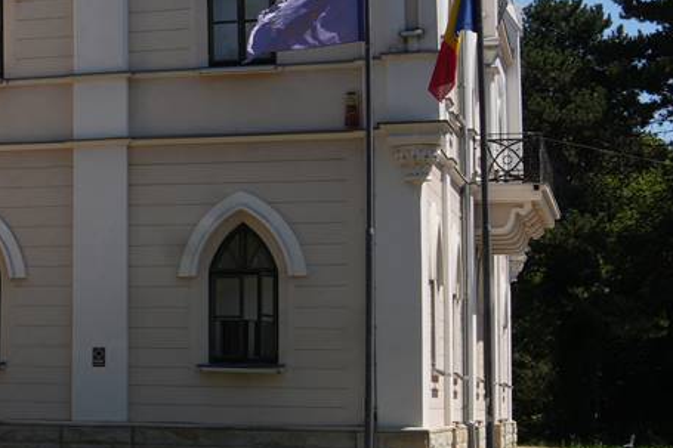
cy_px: 169
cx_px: -392
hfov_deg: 18.5
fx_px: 1775
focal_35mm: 95
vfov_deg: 14.4
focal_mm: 18
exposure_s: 1/160
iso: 100
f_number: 11
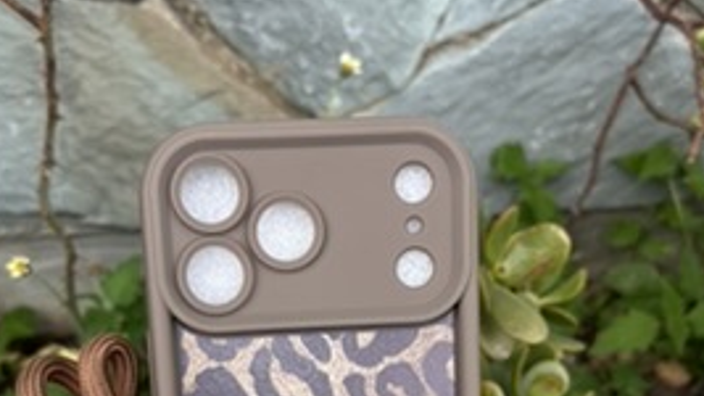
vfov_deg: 22.1
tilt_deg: -46.2
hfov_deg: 40.5
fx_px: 952
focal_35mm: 51
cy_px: 444
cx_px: 311
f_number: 1.6
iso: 50
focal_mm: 5.1
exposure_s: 1/864
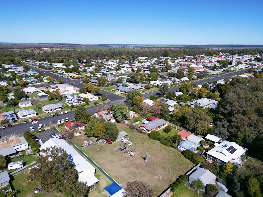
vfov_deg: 56.8
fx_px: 182
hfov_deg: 71.6
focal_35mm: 24
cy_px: 98
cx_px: 132
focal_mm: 6.72
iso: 150
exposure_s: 1/4000
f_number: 1.7
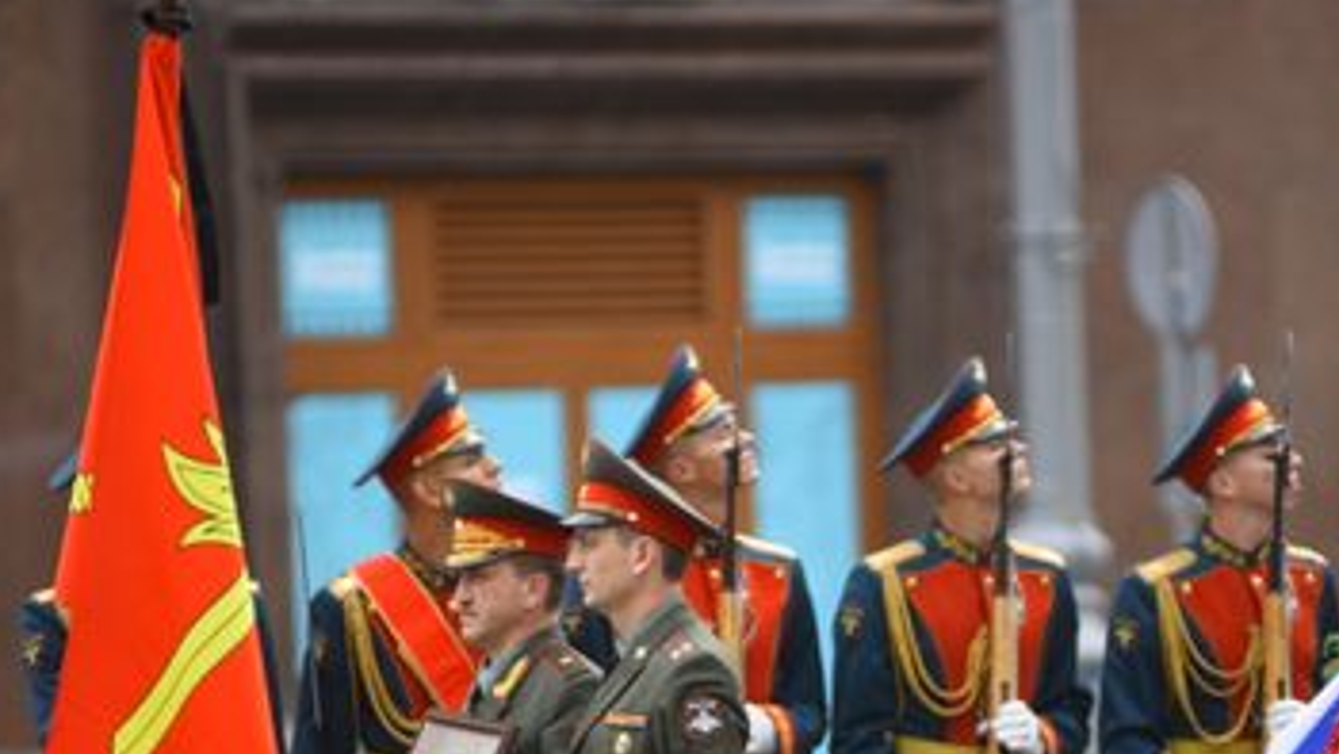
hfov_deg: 5.2
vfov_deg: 2.9
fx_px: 14843
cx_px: 823
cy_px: 735
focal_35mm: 418
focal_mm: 200
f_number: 2.8
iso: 320
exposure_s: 1/1000
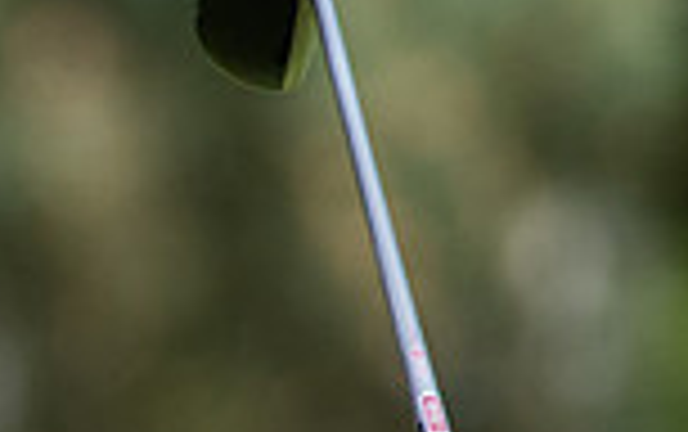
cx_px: -612
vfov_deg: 0.6
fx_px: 38368
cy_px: 661
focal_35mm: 2044
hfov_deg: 1.0
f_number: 5
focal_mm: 300
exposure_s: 1/2500
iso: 800
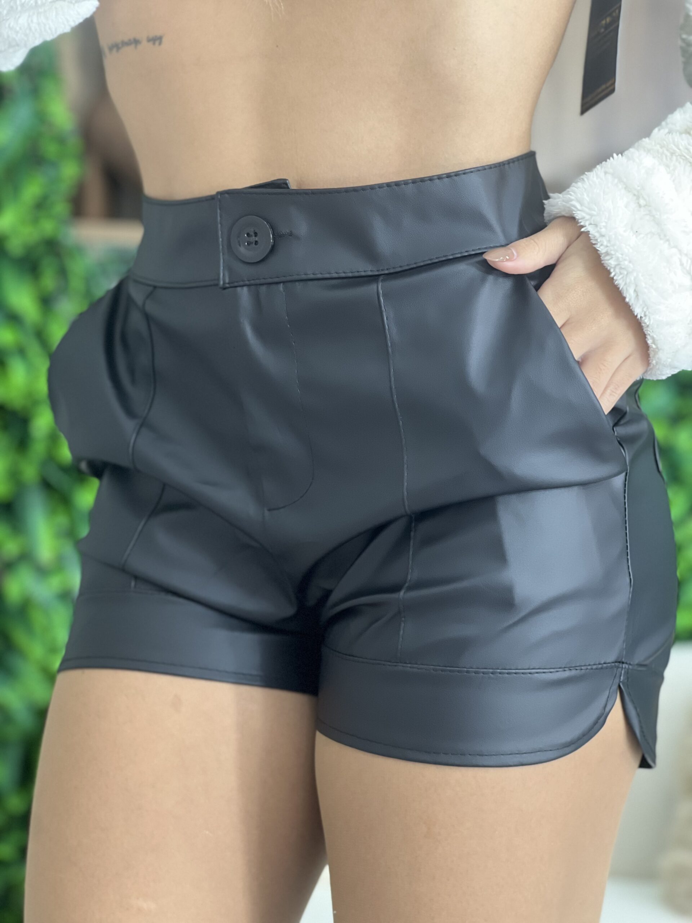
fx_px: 2052
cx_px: 346
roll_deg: -1.8
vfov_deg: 25.3
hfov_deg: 19.1
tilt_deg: +0.8
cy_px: 462
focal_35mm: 77
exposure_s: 1/40
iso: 250
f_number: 2.8
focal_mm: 9
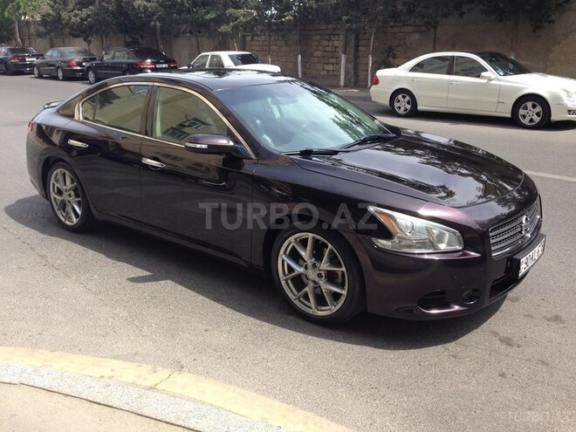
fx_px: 549
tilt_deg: -18.2
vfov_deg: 42.9
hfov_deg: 55.4
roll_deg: -0.2
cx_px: 288
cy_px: 216
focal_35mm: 33
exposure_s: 1/570
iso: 50
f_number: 2.4
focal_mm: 4.12
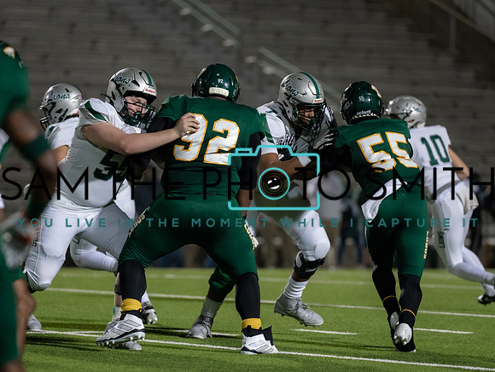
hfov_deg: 7.0
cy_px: 234
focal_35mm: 284
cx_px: 233
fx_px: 4059
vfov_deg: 5.2
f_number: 2.8
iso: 2500
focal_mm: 200
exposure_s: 1/1250
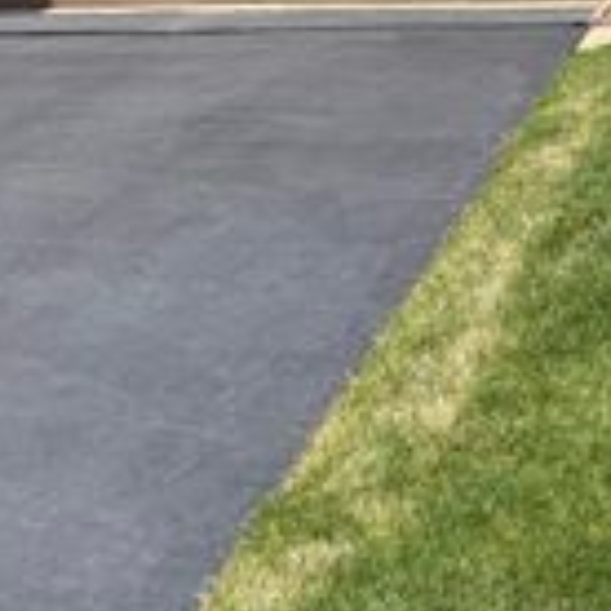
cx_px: 704
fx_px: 1538
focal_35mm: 77
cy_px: -206
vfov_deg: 20.4
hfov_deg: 21.1
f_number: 1.78
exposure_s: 1/4167
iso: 80
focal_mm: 6.76
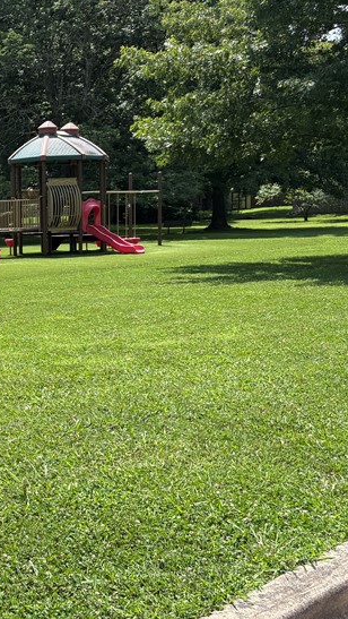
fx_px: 869
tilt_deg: -5.5
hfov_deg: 20.2
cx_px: -140
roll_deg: +2.2
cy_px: 301
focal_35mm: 53
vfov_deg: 39.2
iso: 64
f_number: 1.6
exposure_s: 1/2747
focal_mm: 5.96
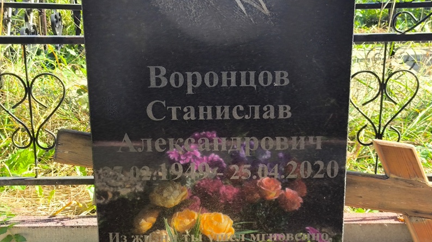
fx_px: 630
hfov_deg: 37.9
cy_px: 129
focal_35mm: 55
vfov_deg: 21.8
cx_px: 217
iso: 50
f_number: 1.7
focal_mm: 4.71
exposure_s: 1/235
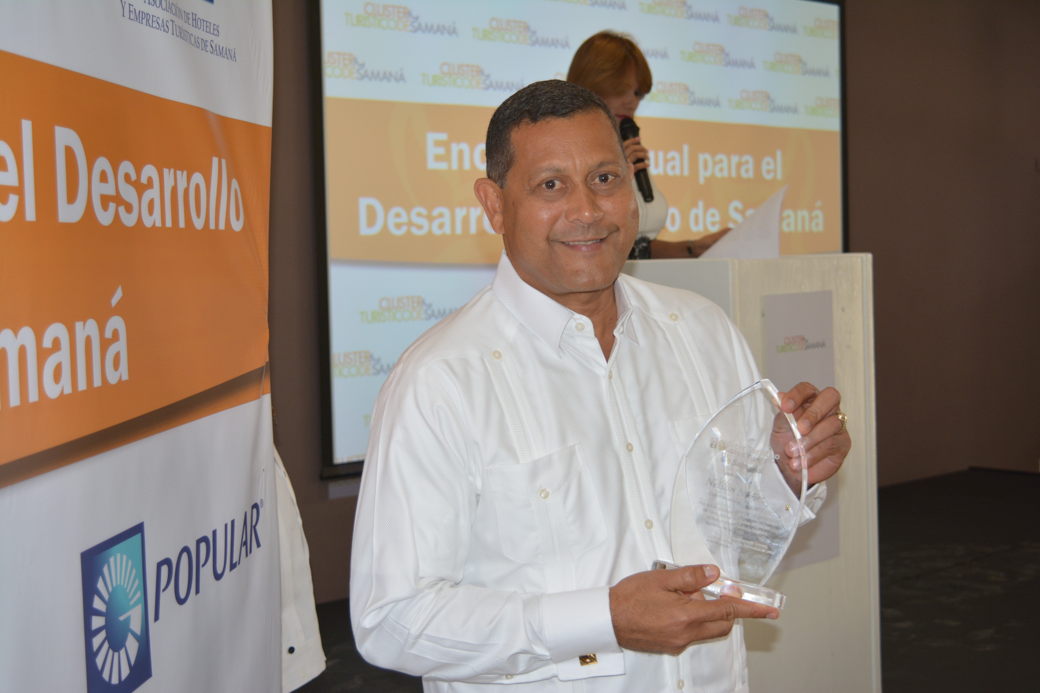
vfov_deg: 26.5
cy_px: 346
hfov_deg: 38.9
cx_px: 520
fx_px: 1473
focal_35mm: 51
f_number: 4.5
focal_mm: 34
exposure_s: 1/60
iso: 500
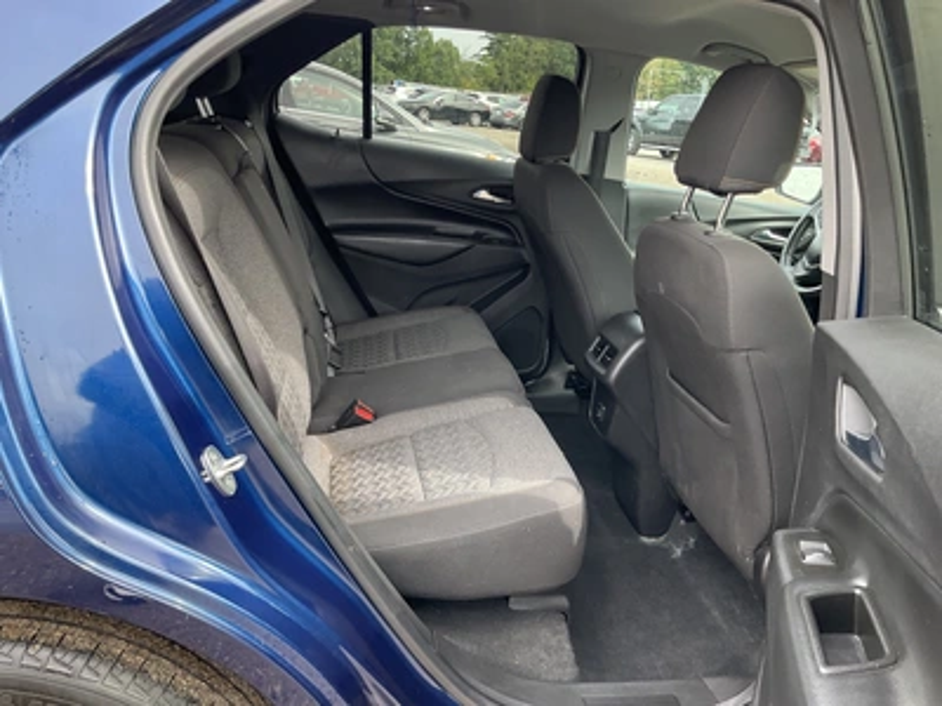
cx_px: 471
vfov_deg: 48.2
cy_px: 353
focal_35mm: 29
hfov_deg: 61.7
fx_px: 789
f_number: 1.8
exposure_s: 1/122
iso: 32
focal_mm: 3
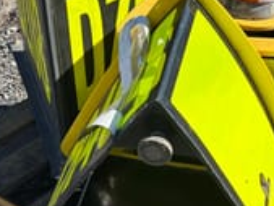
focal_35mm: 77
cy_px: 168
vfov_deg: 19.0
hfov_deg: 25.0
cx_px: 206
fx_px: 610
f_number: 1.6
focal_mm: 5.96
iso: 50
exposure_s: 1/2105
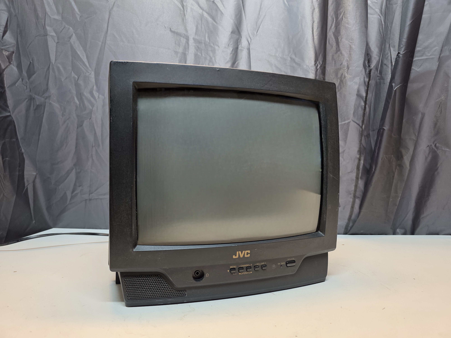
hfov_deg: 73.9
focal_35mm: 23
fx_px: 300
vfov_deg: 58.9
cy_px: 169
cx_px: 226
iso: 250
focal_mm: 6.3
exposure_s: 1/120
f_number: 1.7
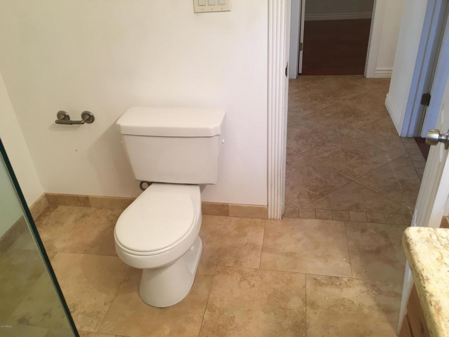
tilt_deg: -31.2
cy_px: 168
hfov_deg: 61.7
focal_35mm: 29
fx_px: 376
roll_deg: +3.8
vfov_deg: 48.2
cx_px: 224
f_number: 2.2
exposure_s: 1/30
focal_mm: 4.15
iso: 64
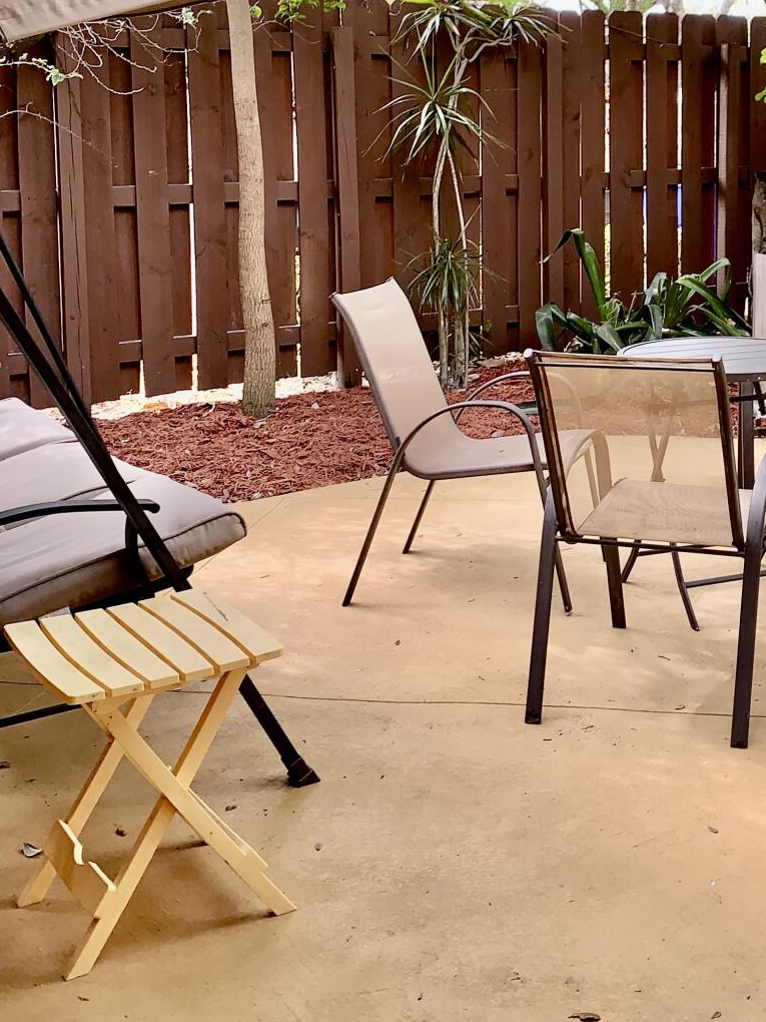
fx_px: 1505
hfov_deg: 27.6
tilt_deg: -6.4
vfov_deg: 36.8
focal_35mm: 51
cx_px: 681
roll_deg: +0.2
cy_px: 291
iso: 25
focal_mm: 4.25
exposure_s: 1/122
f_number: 1.8
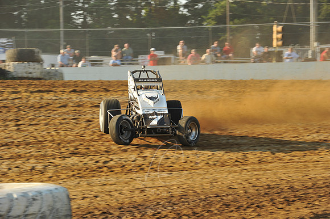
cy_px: 110
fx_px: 1328
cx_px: 165
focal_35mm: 145
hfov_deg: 14.2
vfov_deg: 9.5
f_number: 9
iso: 400
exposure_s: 1/320
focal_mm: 145
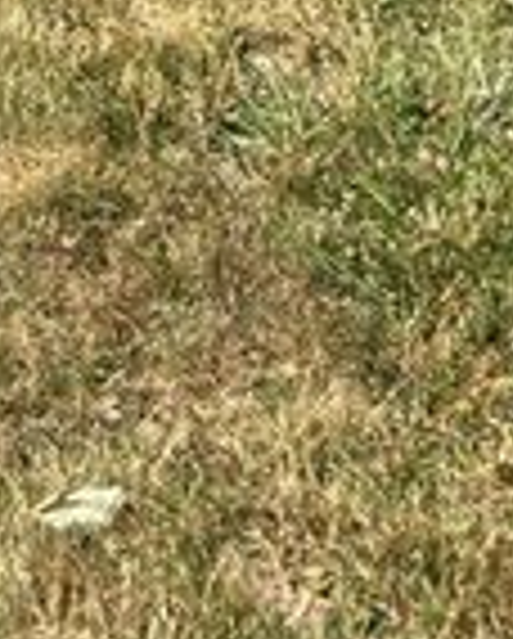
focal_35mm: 119
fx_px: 2254
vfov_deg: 12.8
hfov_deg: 12.9
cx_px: 68
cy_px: -848
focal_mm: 5.7
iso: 50
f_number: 1.5
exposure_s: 1/3968
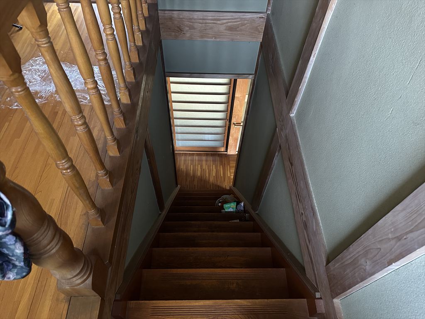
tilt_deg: -53.3
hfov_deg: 71.6
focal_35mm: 24
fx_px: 295
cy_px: 160
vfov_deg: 56.8
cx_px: 212
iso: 1000
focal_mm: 6.86
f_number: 1.78
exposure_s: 1/32
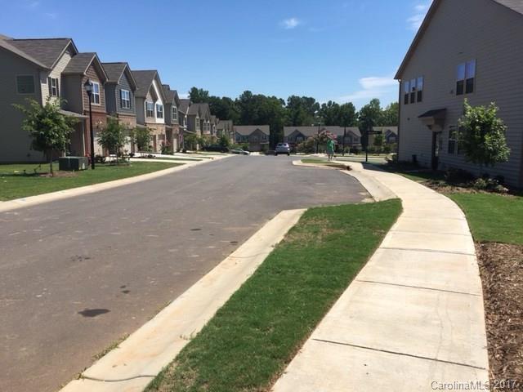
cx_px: 262
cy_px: 196
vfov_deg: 48.2
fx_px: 438
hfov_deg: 61.7
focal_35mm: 29
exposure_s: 1/2404
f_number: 2.2
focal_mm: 4.15
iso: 25
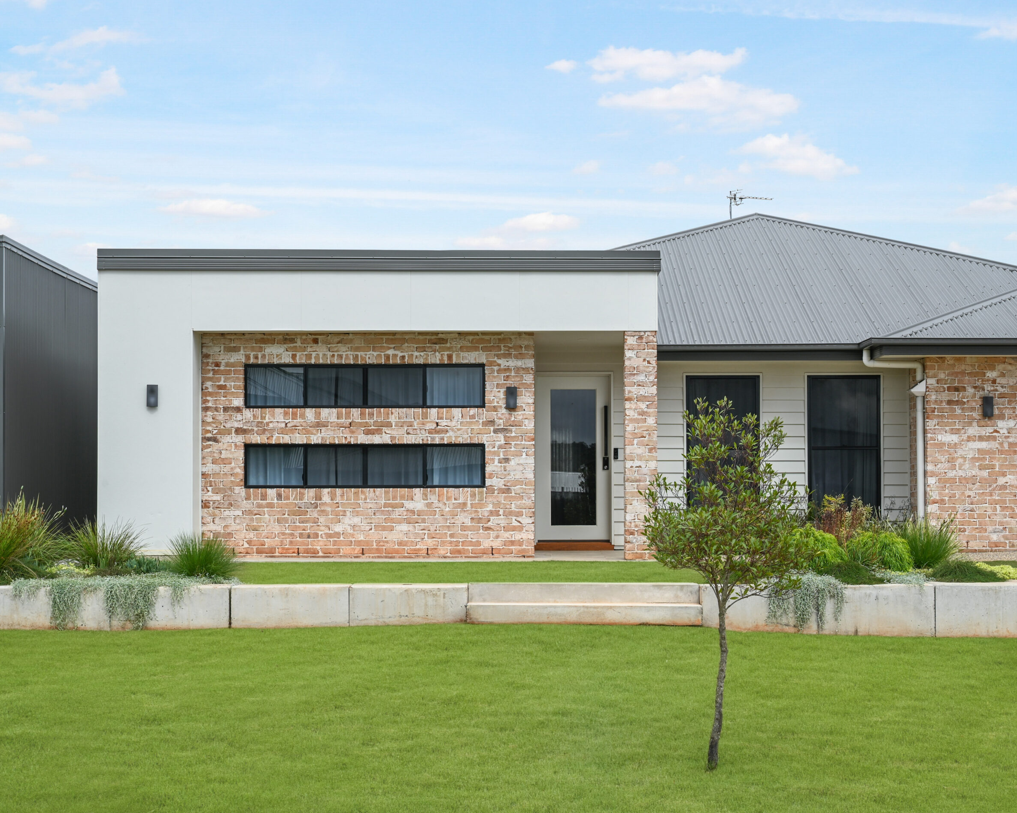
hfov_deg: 29.1
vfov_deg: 23.5
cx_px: 580
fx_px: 1956
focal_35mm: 65
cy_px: 404
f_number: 11
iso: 100
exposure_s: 1/125
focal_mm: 57
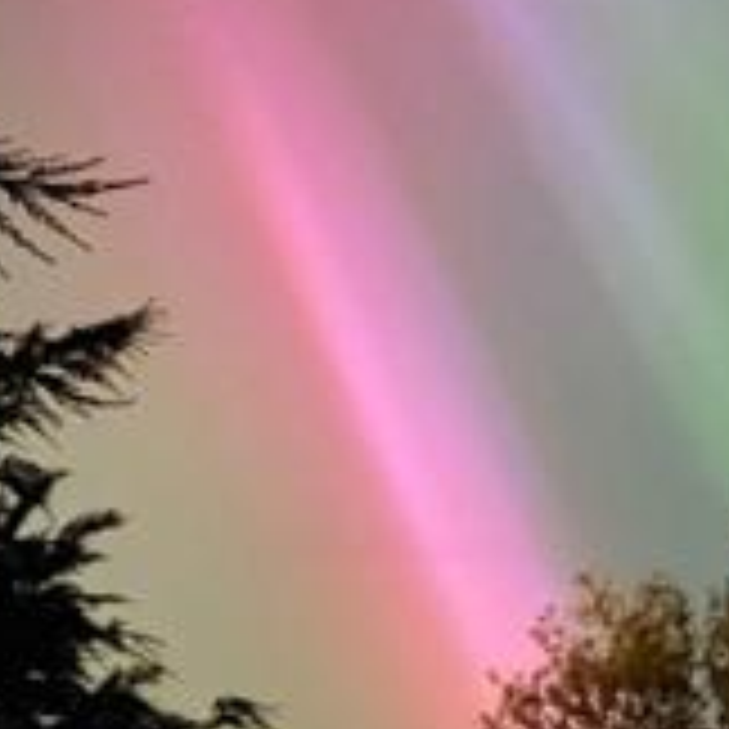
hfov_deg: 25.3
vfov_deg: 25.1
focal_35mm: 68
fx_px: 1620
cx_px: 454
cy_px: 184
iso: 2500
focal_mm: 4.25
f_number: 1.8
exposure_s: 1.1
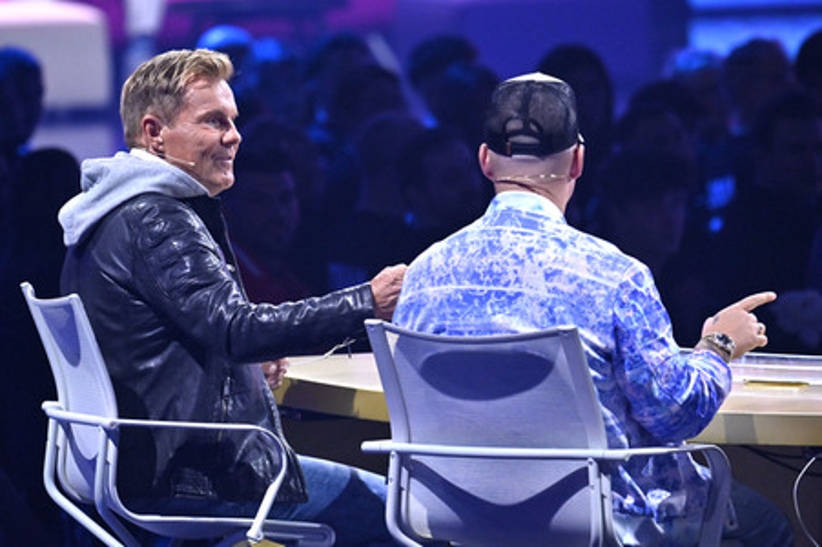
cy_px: 274
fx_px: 9126
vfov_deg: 3.4
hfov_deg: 5.2
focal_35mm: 400
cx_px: 411
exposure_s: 1/640
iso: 5000
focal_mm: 400
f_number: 5.6
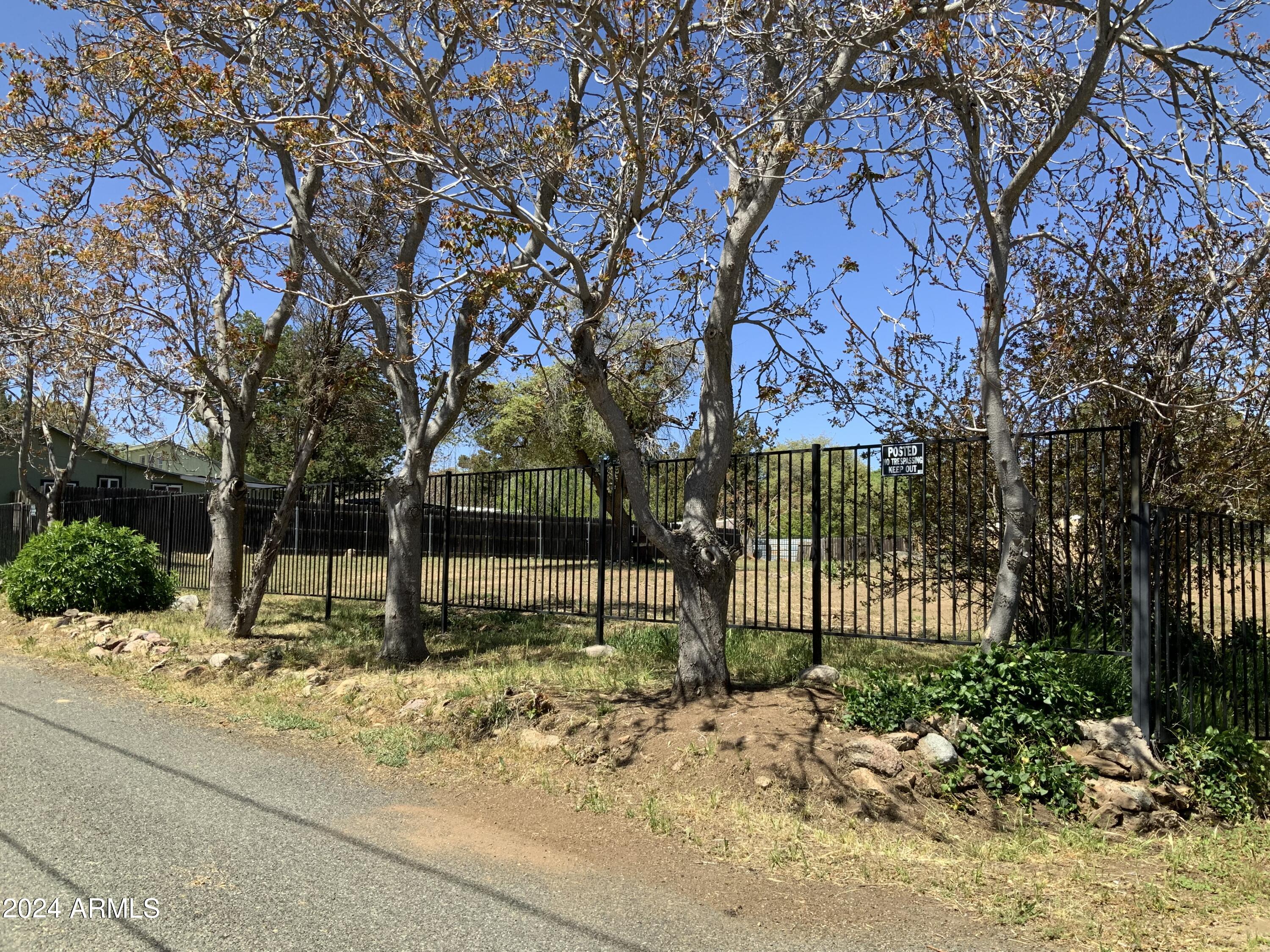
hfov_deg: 61.7
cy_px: 476
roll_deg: +0.4
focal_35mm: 29
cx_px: 635
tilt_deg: +5.2
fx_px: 1064
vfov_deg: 48.2
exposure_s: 1/1195
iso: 16
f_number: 1.8
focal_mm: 3
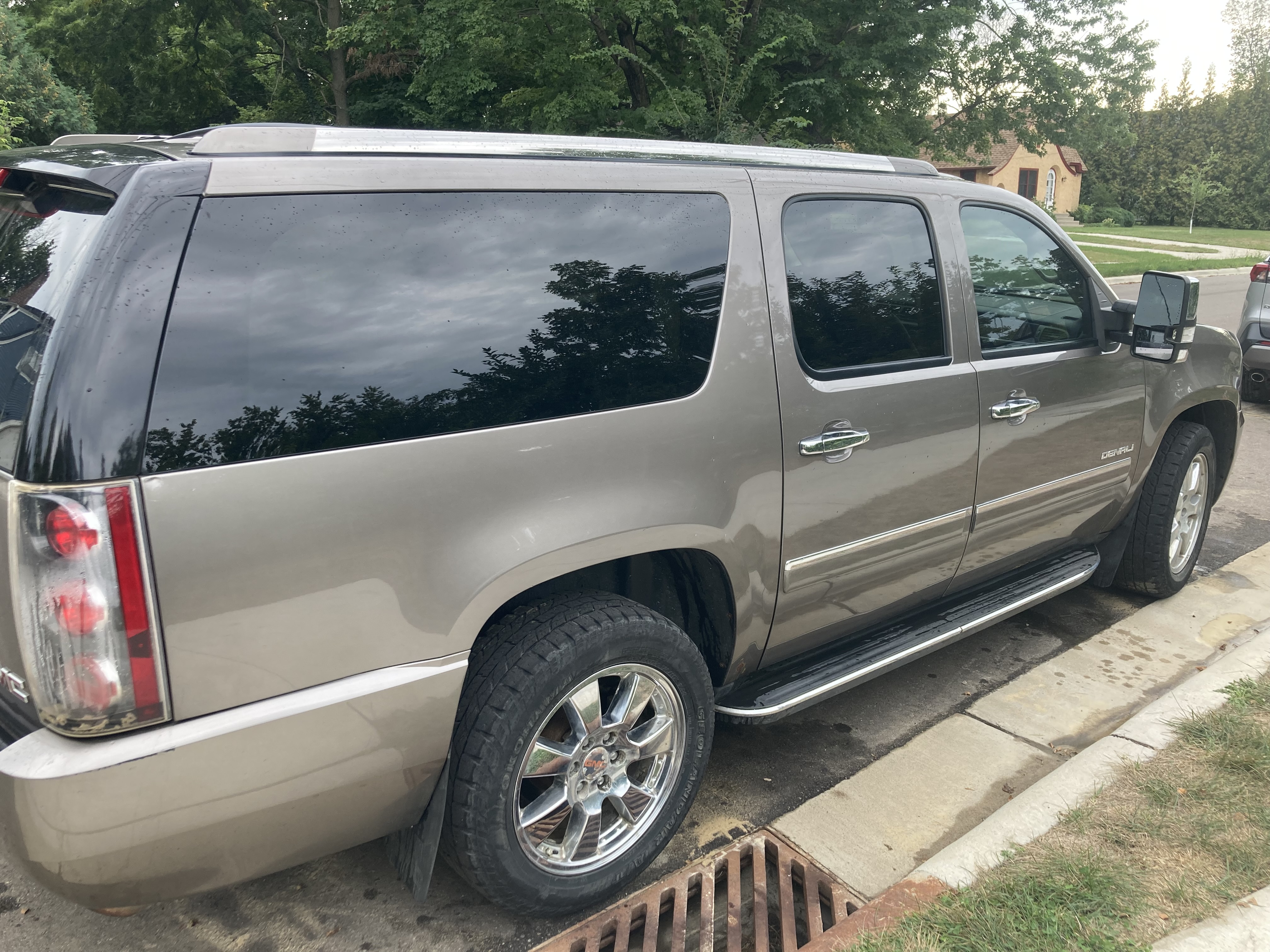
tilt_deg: -15.1
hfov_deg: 63.4
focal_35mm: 28
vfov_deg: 49.7
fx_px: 1027
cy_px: 476
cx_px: 635
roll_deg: +0.6
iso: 25
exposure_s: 1/121
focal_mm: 3.99
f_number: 1.8
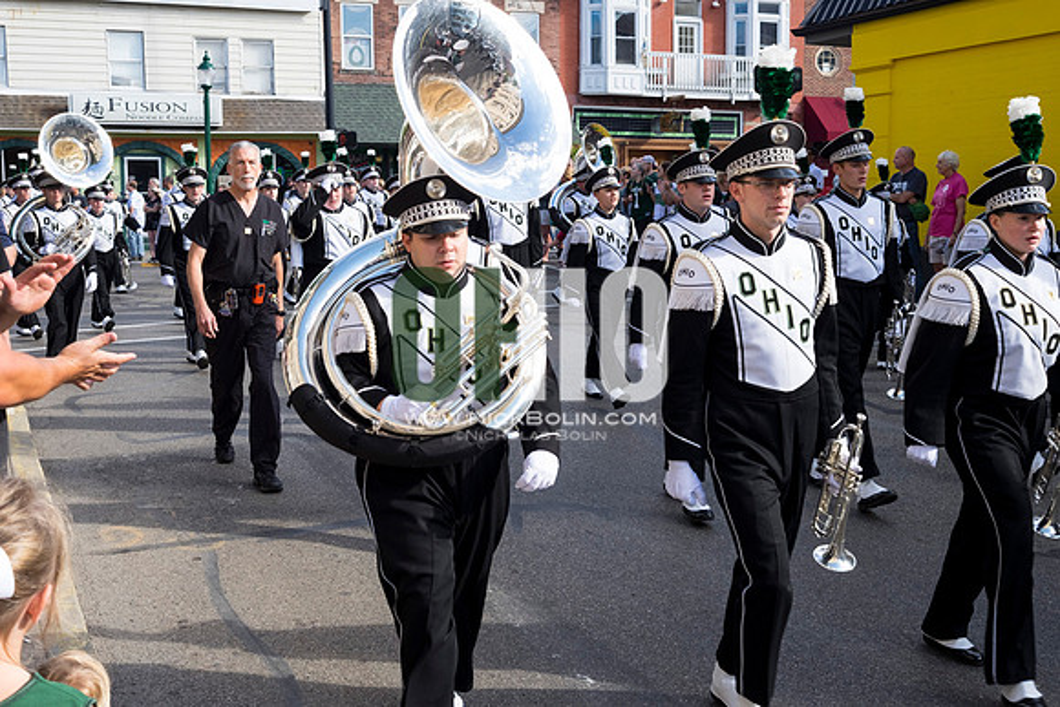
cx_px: 530
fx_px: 1207
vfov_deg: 32.6
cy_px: 354
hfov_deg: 47.4
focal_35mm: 41
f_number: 7.1
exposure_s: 1/320
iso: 400
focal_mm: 27
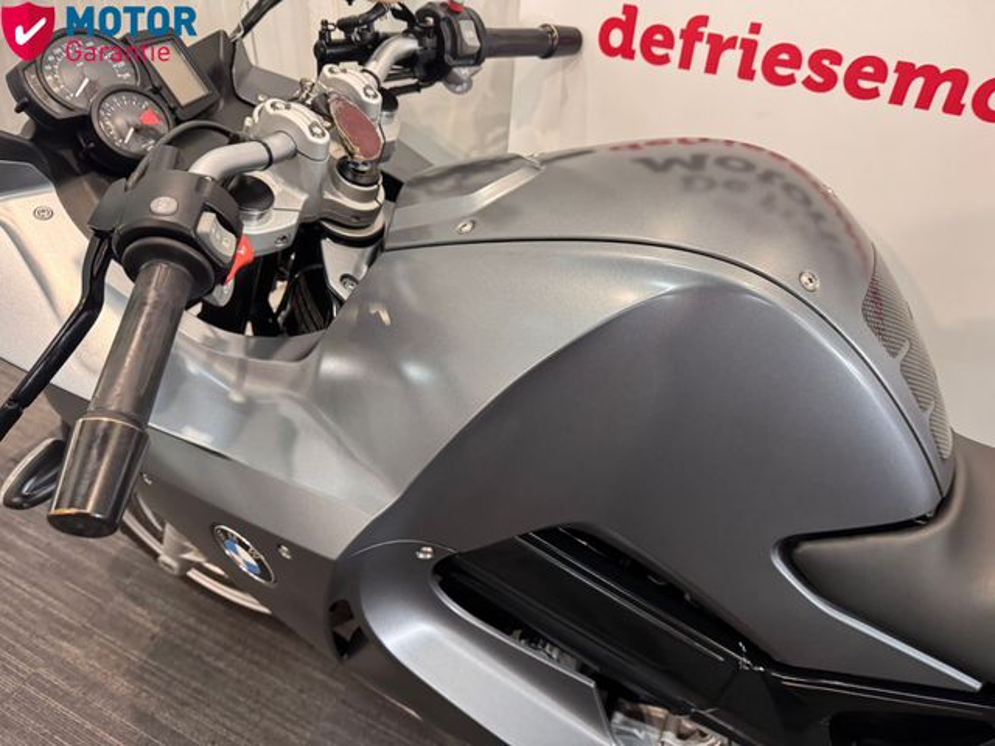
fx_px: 690
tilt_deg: -38.1
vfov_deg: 56.8
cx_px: 498
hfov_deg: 71.6
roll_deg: -2.9
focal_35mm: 24
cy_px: 373
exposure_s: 1/50
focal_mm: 6.76
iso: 400
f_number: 1.78
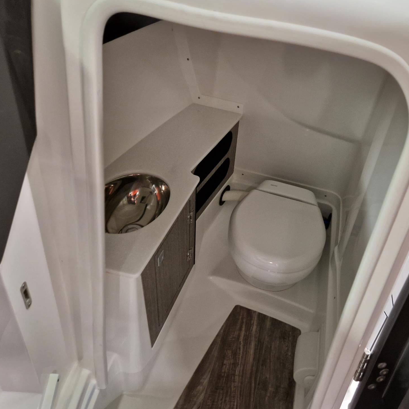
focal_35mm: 28
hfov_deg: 56.7
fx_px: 374
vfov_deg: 57.3
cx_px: 252
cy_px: 205
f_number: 1.8
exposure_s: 1/50
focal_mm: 5.4
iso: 500
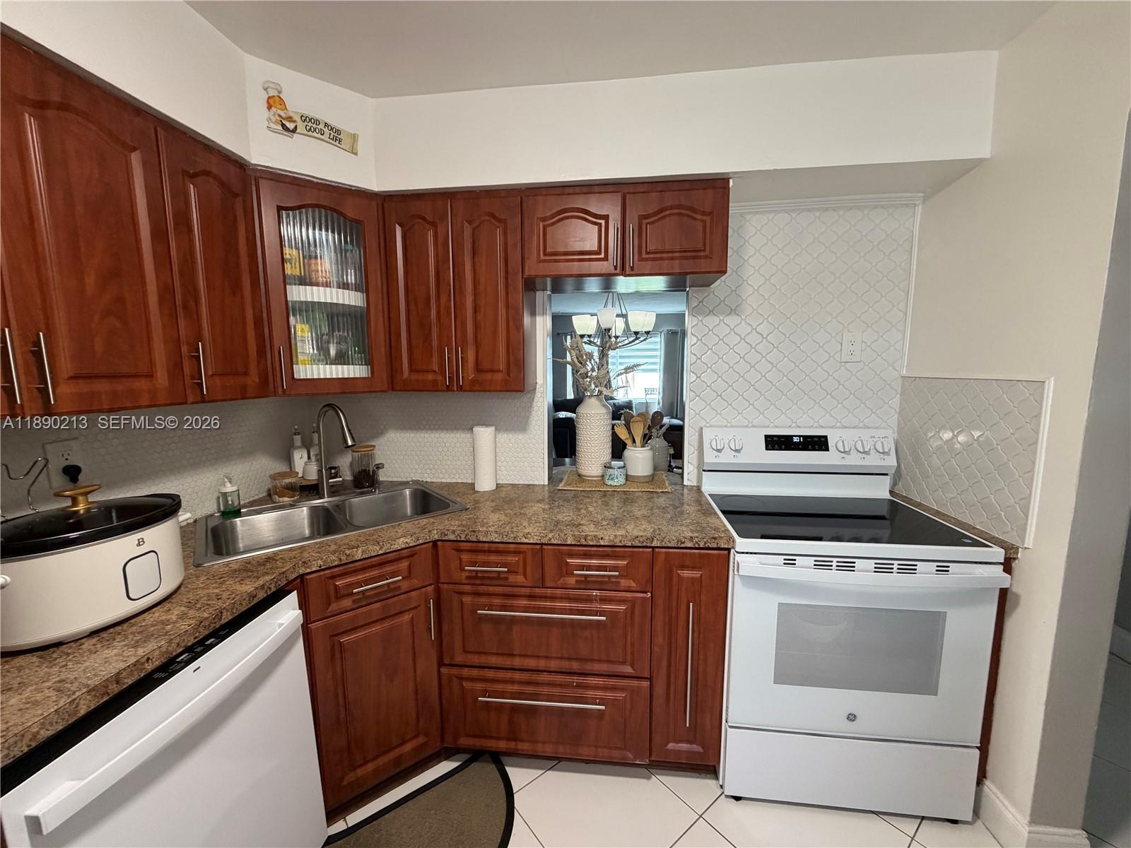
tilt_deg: -7.0
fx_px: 457
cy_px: 424
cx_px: 566
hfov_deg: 102.1
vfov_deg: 85.7
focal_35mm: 14
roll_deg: +0.6
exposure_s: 1/60
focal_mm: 2.22
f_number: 2.2
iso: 320
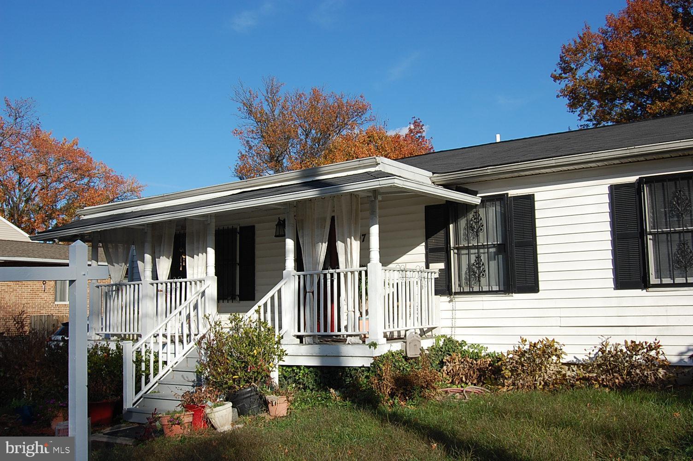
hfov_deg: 55.1
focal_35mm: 34
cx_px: 346
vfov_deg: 38.3
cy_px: 230
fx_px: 664
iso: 200
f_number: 10
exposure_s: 1/400
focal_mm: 23
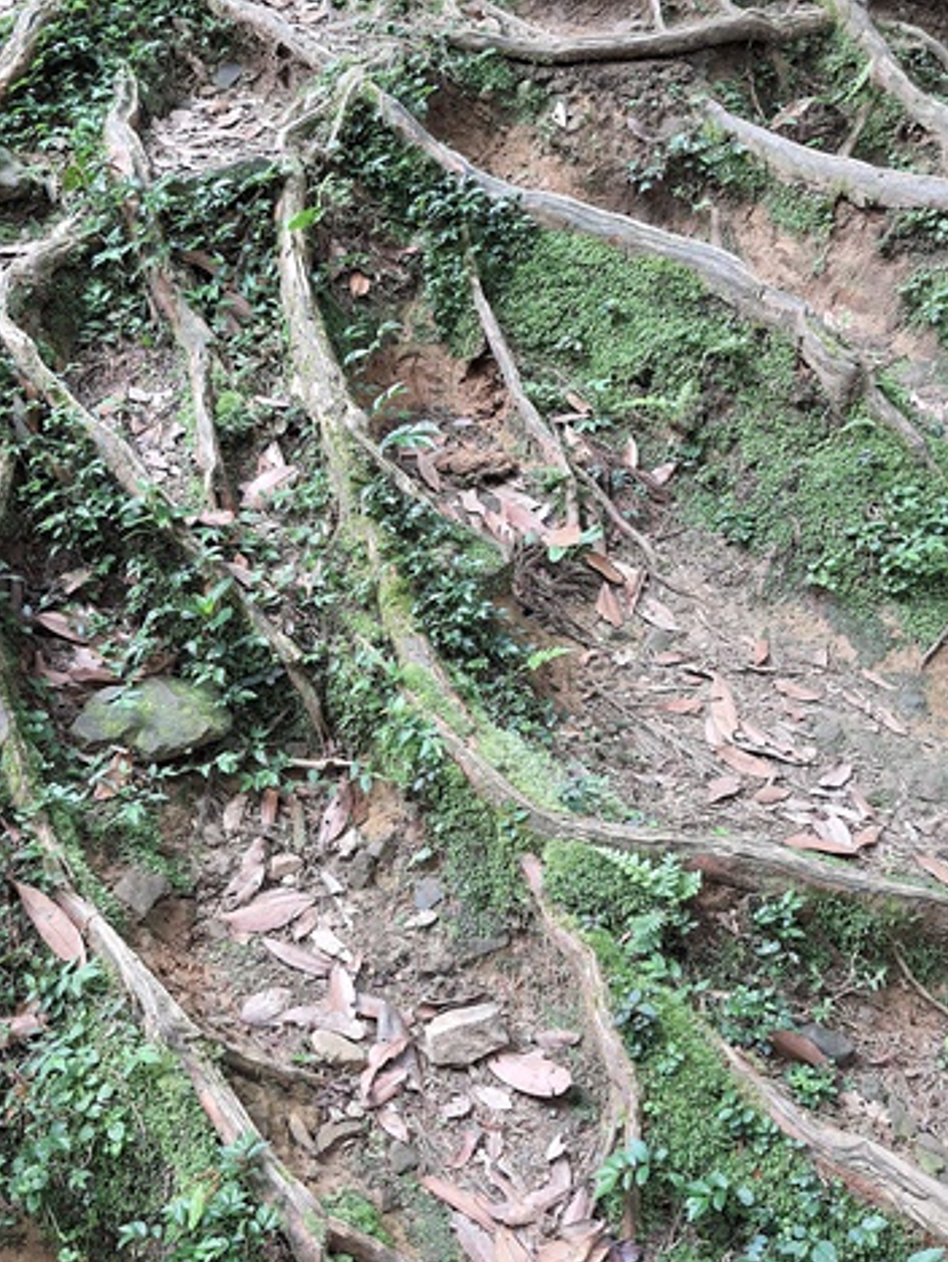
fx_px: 1314
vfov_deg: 51.3
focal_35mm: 36
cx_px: 380
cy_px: 595
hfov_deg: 39.5
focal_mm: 4.32
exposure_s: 1/120
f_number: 1.7
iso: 80
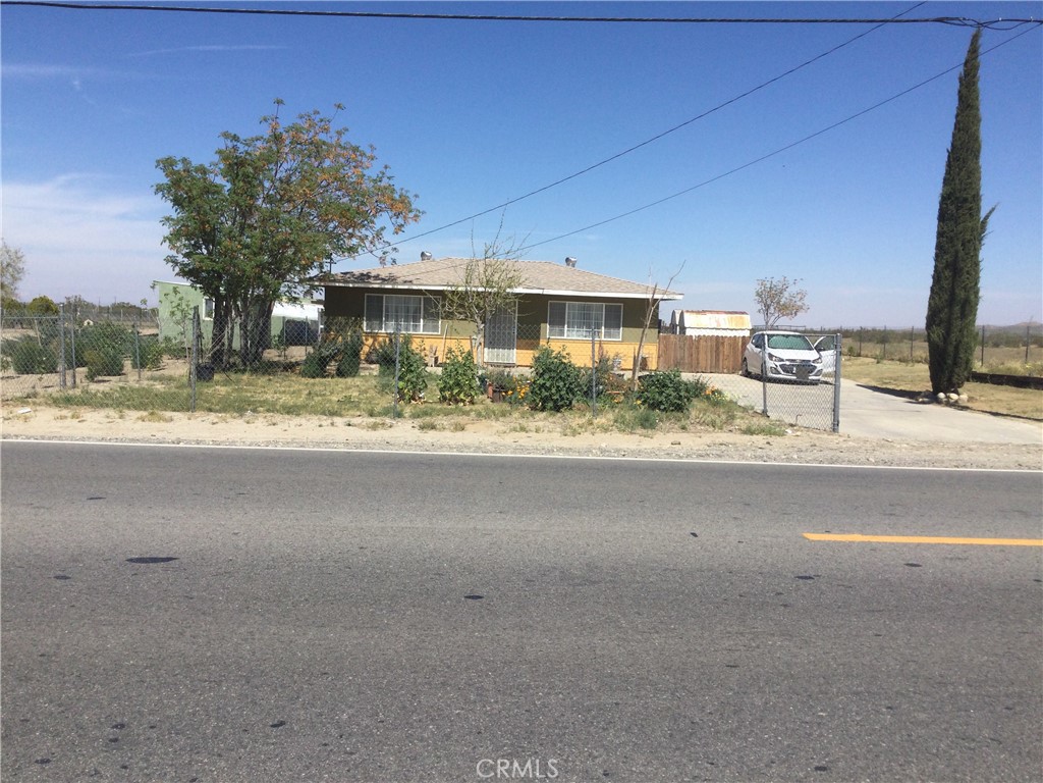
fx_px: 934
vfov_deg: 45.4
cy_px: 392
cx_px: 522
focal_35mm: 31
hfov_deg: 58.4
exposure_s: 1/1942
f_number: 2.4
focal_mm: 3.3
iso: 25
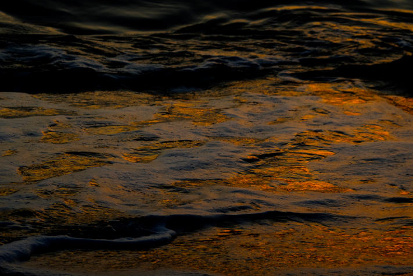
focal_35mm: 253
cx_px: 155
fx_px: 2902
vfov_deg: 5.4
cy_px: 112
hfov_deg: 8.1
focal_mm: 72
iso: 200
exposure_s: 1/500
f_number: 4.5
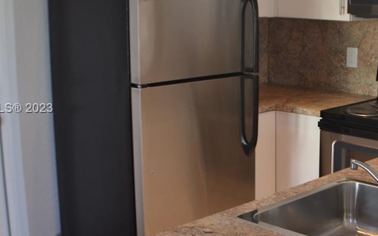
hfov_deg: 24.3
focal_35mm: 83
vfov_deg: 15.7
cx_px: 333
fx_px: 855
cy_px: 109
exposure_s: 1/13
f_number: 5
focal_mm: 22
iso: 100
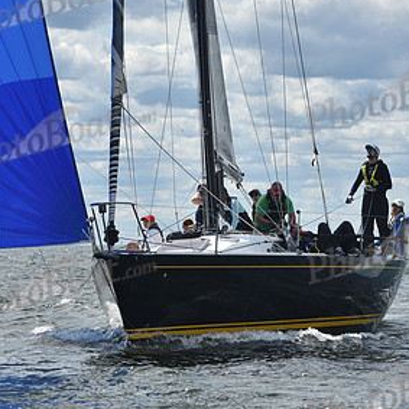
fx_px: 3609
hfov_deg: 6.5
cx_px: 233
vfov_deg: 6.5
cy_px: 191
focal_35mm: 270
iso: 250
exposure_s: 1/800
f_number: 11
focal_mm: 155
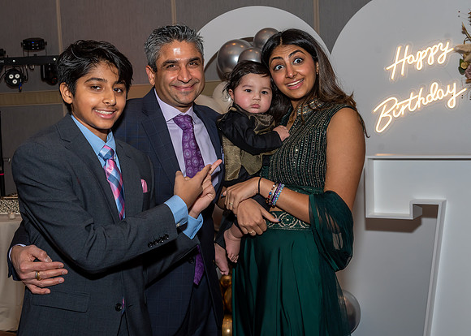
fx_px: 670
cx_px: 212
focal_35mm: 50
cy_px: 169
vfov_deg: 28.2
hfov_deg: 38.7
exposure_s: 1/250
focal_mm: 31
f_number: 8
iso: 500
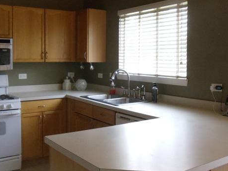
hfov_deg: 31.7
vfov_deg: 24.0
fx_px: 402
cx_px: 104
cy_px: 68
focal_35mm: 61
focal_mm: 6
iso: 800
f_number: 3.5
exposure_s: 1/60
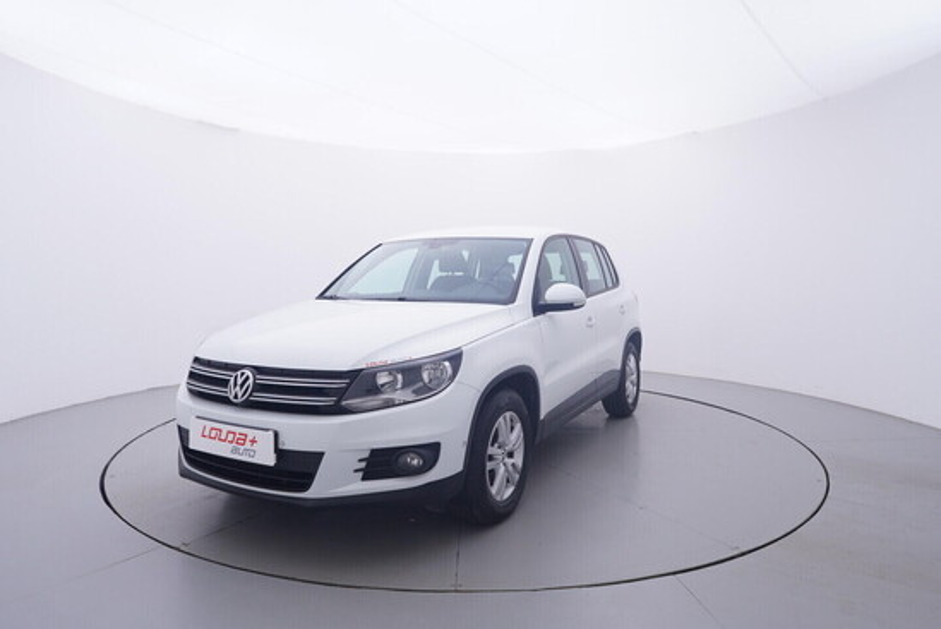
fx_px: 589
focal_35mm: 22
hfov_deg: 77.3
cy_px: 314
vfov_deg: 56.2
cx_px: 470
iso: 200
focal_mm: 15
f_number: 5
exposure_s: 1/80
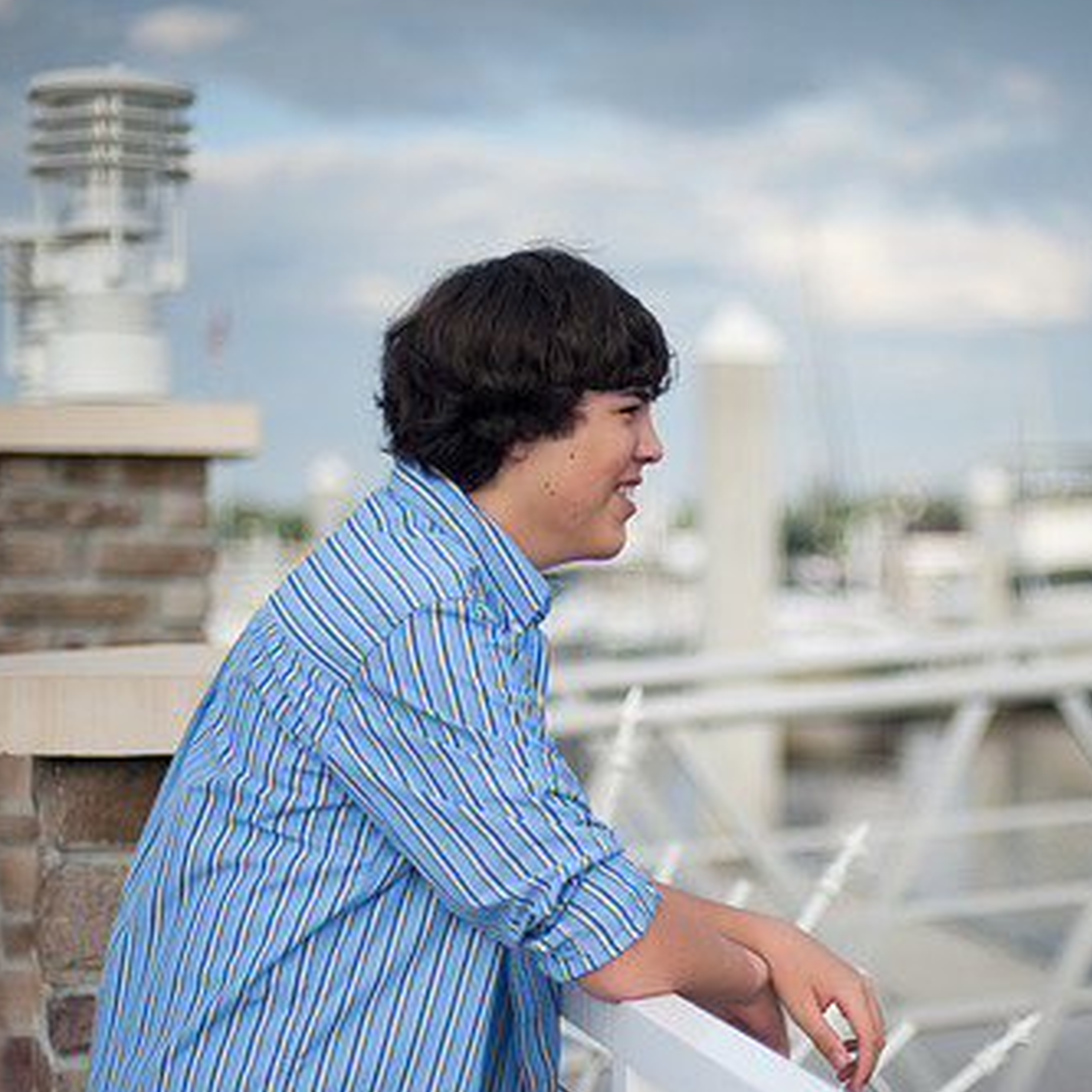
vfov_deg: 23.4
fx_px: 2641
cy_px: 580
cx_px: 754
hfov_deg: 23.2
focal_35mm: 74
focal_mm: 50
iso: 200
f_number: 1.4
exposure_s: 1/6400
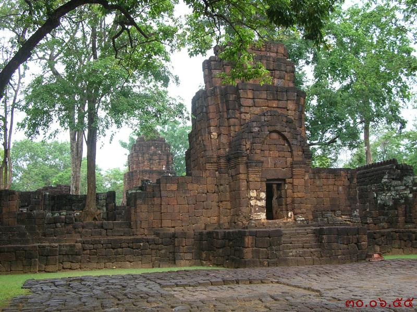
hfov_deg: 46.8
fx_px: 482
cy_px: 156
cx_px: 208
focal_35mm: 40
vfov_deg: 35.9
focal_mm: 6.6
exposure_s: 1/107
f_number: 3
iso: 50
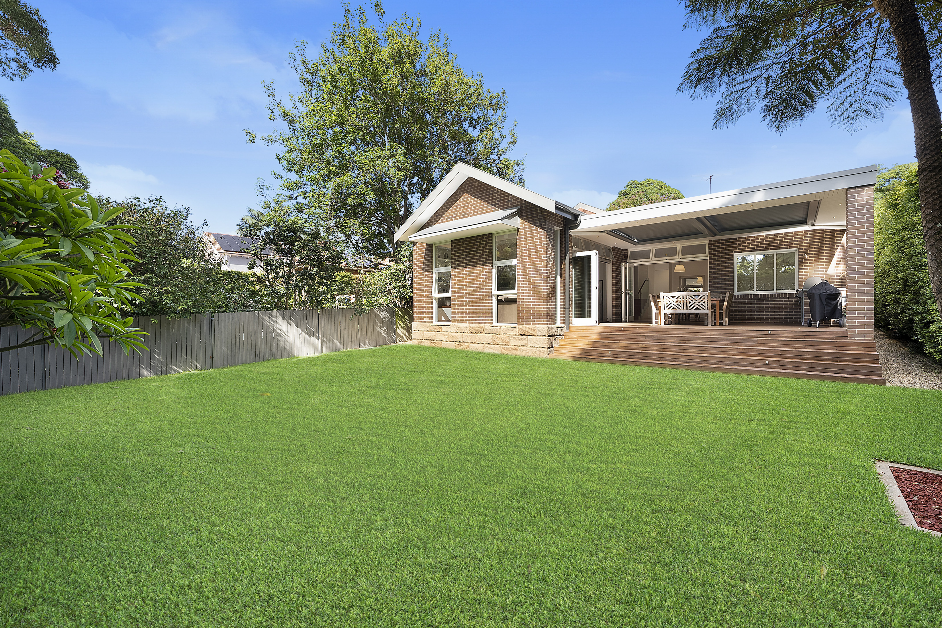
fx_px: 366
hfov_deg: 104.2
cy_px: 314
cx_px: 471
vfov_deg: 81.2
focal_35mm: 14
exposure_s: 1/500
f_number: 10
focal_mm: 14
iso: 320
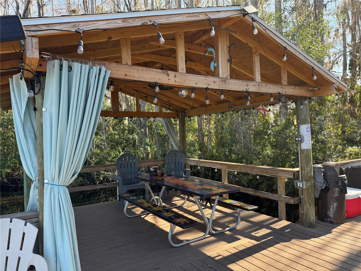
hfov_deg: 71.6
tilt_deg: -0.4
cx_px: 180
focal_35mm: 24
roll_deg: +3.1
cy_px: 136
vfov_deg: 56.8
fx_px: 250
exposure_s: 1/527
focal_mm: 6.76
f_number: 1.78
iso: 80
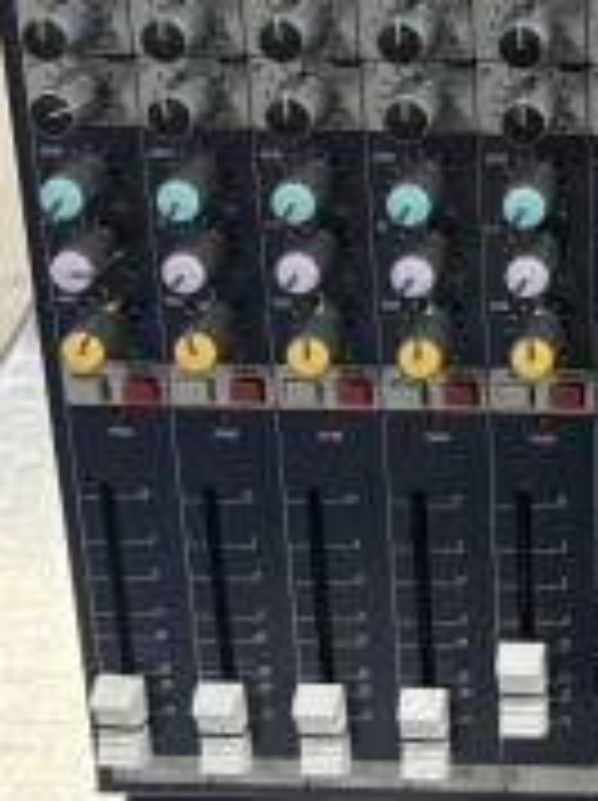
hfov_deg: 18.1
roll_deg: +0.0
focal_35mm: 76
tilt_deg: -36.3
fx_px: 1755
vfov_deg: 25.4
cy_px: 198
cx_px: 769
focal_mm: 5.96
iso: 200
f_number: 1.6
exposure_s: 1/120
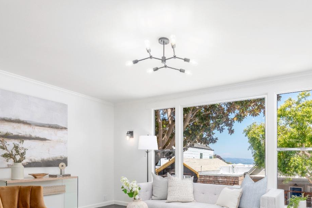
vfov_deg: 46.7
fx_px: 225
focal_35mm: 26
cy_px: 169
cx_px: 176
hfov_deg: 69.1
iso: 160
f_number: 9
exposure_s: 1/13
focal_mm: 16
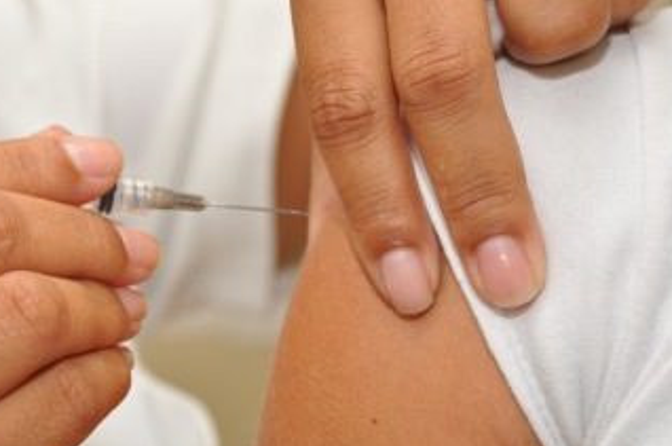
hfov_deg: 12.9
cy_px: 211
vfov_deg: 8.6
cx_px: 241
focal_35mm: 159
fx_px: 2958
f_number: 5.3
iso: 400
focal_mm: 75
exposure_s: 1/60
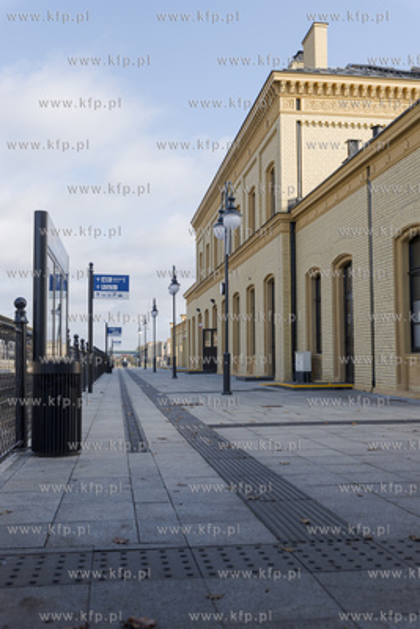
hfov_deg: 36.9
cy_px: 314
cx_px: 210
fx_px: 629
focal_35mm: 36
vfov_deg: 53.1
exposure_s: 1/1250
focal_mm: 36
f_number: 4.5
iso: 400
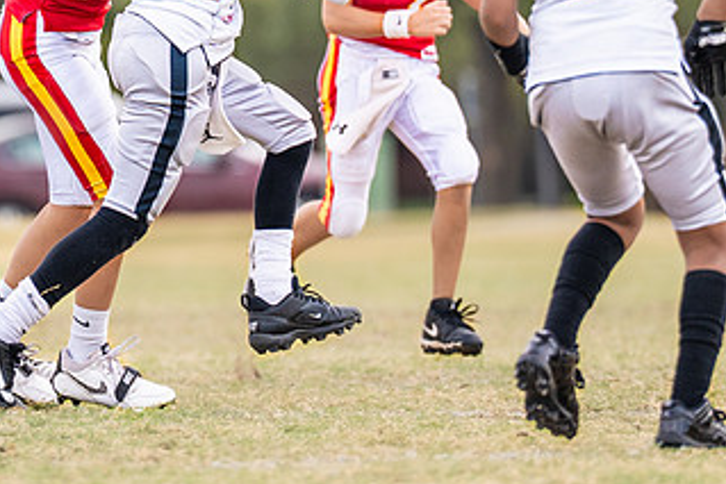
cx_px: -33
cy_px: 126
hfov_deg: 2.5
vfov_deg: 1.7
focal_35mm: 808
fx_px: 16301
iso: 160
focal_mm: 200
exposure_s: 1/1250
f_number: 2.8
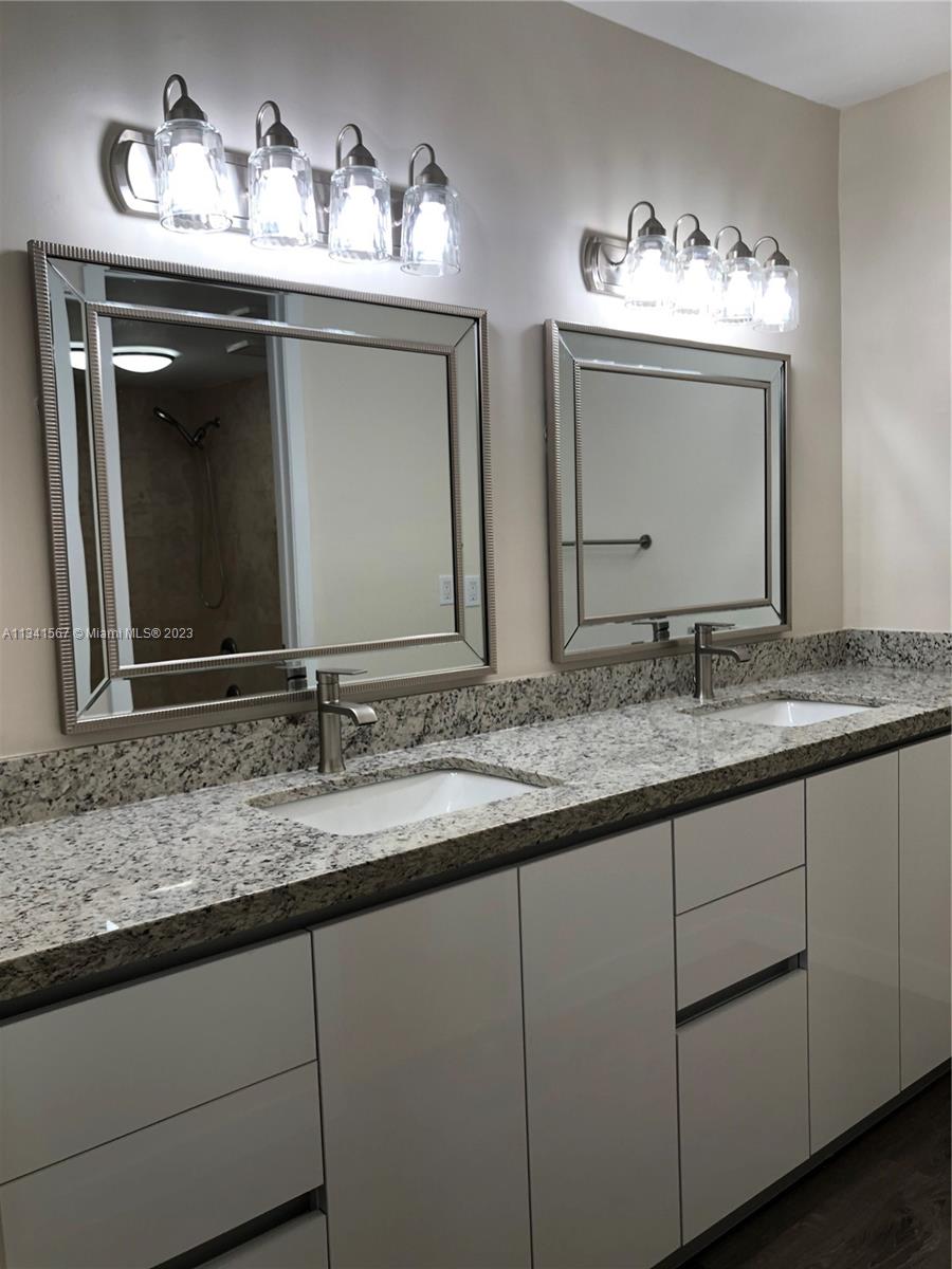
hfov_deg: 49.7
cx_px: 476
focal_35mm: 28
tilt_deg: -6.0
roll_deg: +2.3
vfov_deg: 63.4
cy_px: 634
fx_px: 1027
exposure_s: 1/120
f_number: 1.8
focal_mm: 3.99
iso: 64
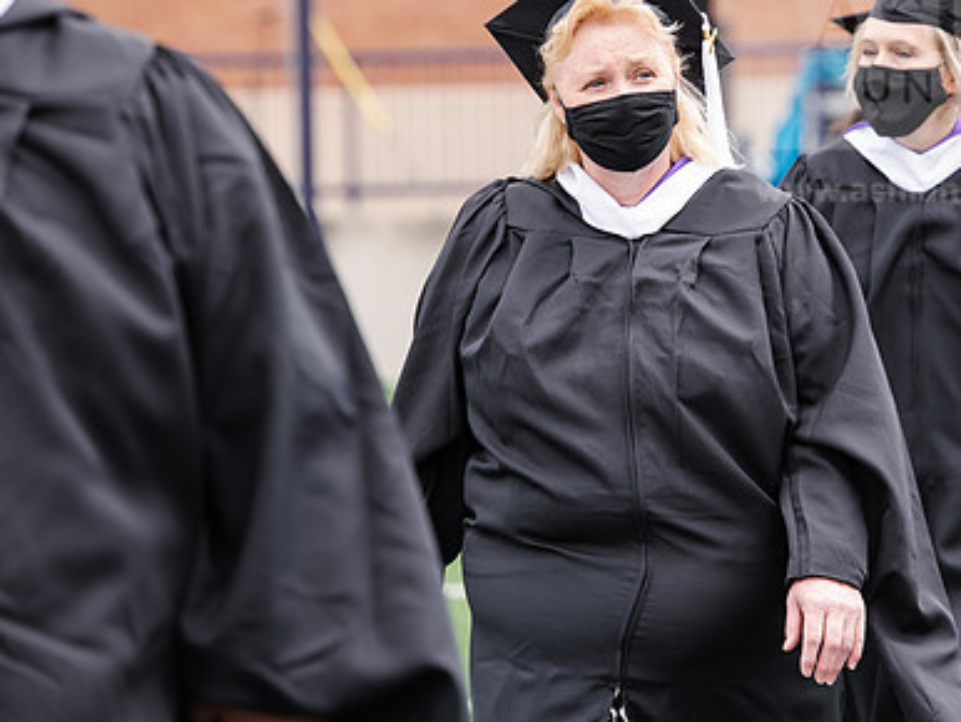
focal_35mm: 260
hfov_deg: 7.6
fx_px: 7223
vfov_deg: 5.7
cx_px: 642
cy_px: 243
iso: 400
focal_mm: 180
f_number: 5
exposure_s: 1/500
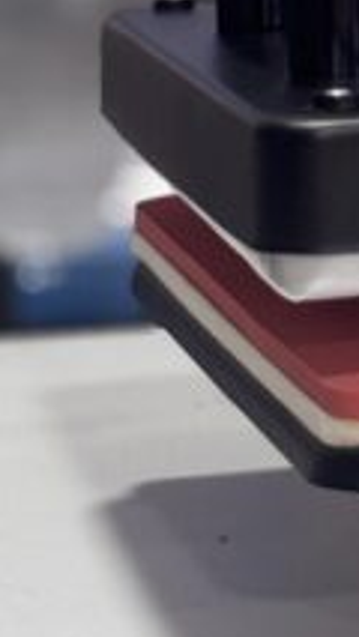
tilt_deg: -4.8
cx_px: 847
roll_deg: -0.7
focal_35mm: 213
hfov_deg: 5.5
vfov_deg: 9.9
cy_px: -159
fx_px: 3600
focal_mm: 5.96
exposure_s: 1/50
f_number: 1.6
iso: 80
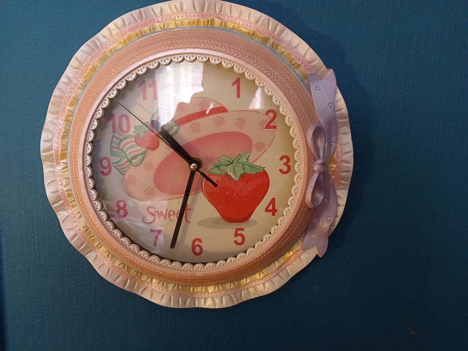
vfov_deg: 53.1
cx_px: 234
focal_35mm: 26
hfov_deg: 67.3
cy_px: 176
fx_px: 352
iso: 640
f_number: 1.8
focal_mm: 3.98
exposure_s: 1/20
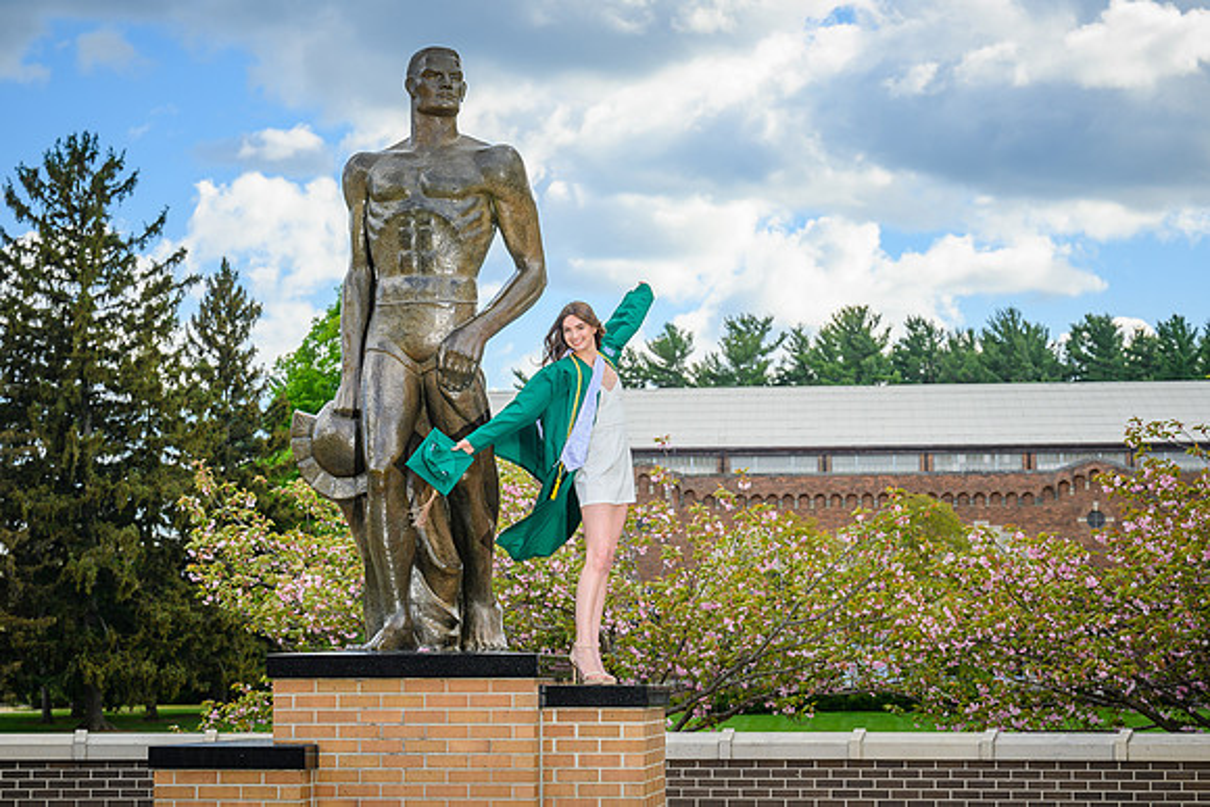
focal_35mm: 92
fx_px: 3098
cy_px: 369
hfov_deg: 22.1
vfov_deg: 14.8
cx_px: 568
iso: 100
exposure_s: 1/200
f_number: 7.1
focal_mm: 84
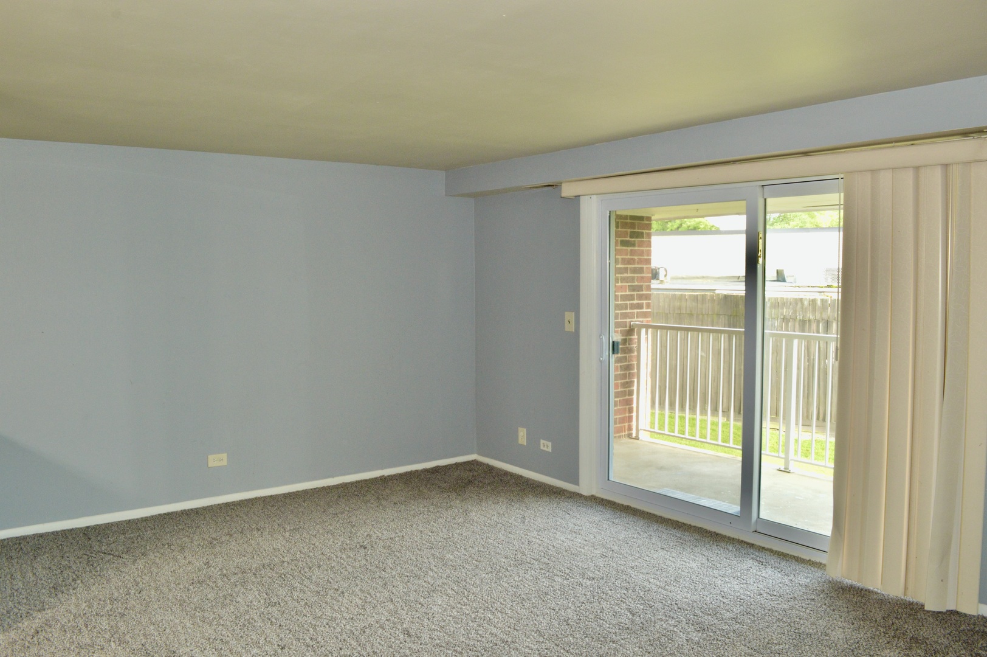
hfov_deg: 67.4
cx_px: 494
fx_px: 740
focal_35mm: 27
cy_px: 328
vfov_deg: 47.9
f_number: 13
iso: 800
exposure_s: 1/15
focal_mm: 18
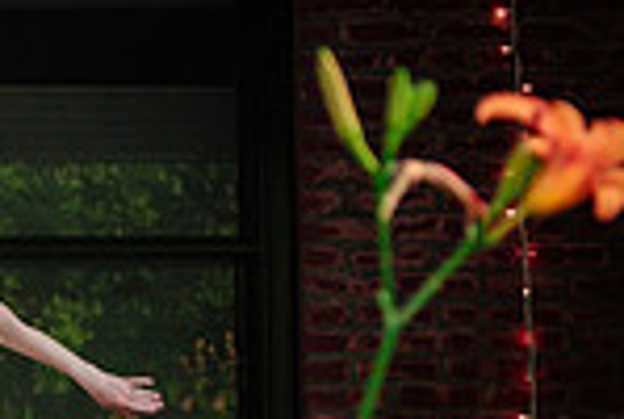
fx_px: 3091
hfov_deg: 10.6
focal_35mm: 178
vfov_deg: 7.6
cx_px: -603
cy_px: 680
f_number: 1.8
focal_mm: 26.5
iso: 500
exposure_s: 1/160
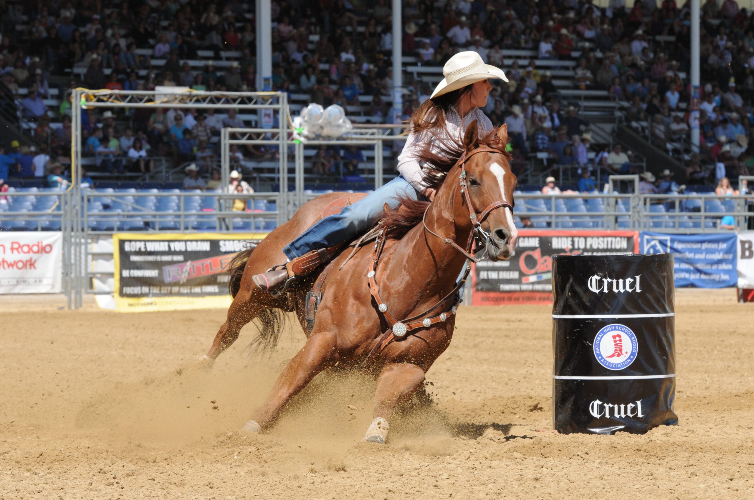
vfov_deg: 7.3
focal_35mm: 188
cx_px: 377
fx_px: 3922
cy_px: 250
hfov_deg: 11.0
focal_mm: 125
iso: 500
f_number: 8
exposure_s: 1/1000
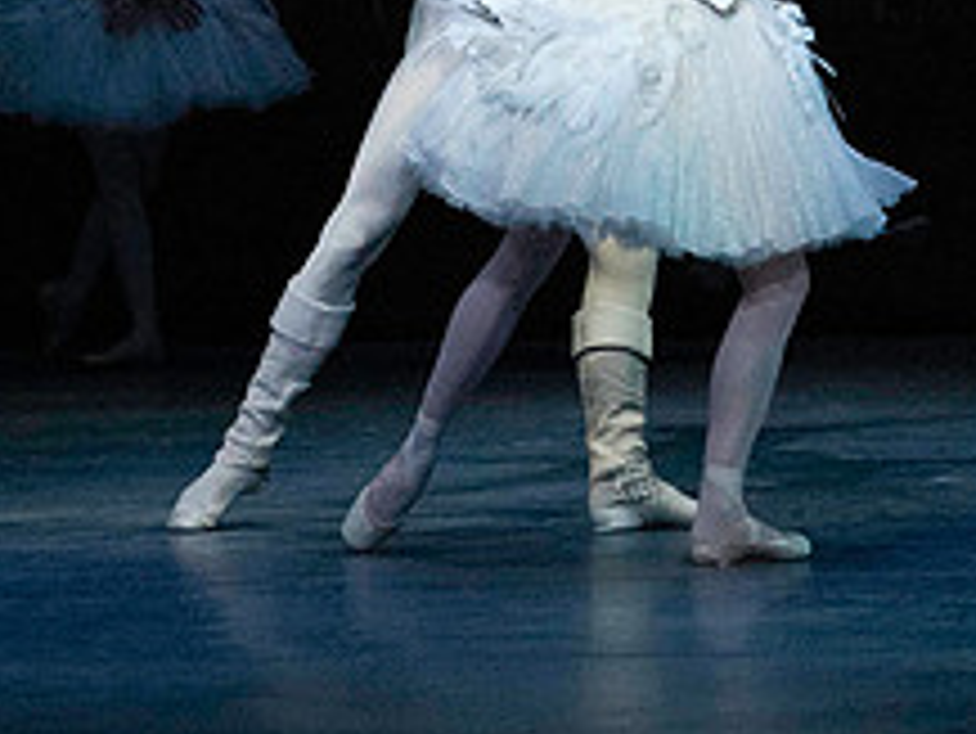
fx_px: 14472
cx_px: 508
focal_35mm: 513
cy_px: -79
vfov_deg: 2.9
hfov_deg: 3.9
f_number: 5
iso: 25600
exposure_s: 1/400
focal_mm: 200
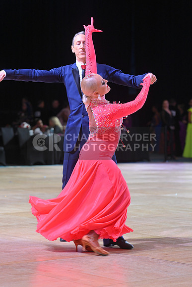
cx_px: 96
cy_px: 144
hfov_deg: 11.2
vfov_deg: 16.8
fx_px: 975
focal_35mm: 122
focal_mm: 122
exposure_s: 1/250
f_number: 4
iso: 2000
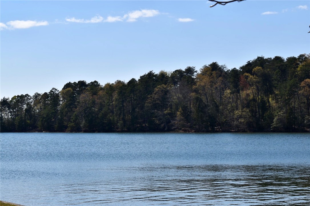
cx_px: 155
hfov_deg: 24.6
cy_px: 103
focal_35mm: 82
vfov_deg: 16.6
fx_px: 710
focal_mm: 55
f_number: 13
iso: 100
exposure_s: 1/200
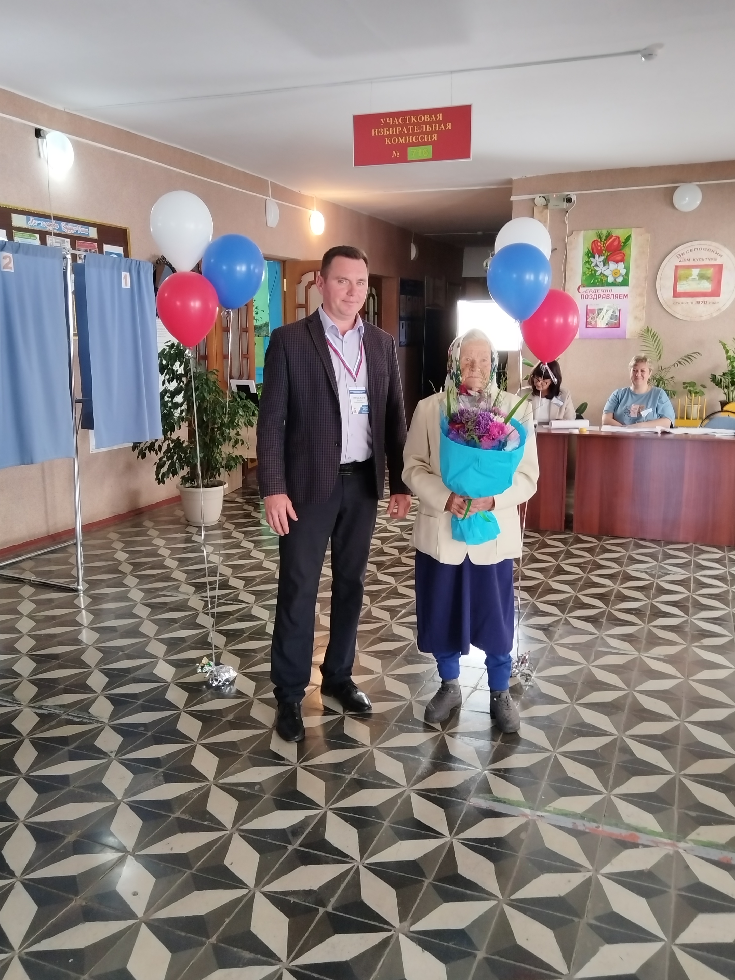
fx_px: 736
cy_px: 489
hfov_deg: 53.1
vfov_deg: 67.3
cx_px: 377
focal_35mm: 26
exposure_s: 1/33.3
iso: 318
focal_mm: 2.01
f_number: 1.9
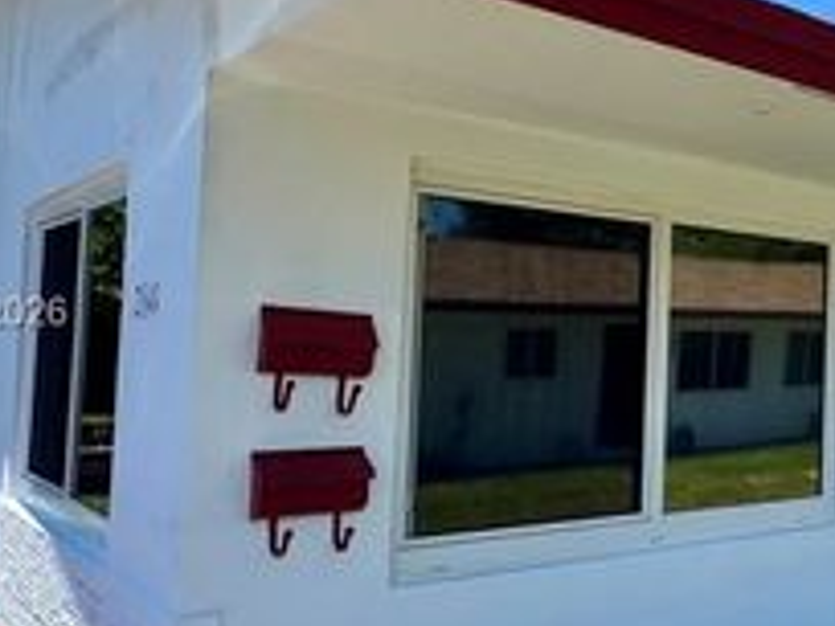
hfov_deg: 37.5
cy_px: 315
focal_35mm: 44
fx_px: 1061
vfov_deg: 32.9
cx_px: 868
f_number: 2.2
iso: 50
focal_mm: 2.22
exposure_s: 1/1020
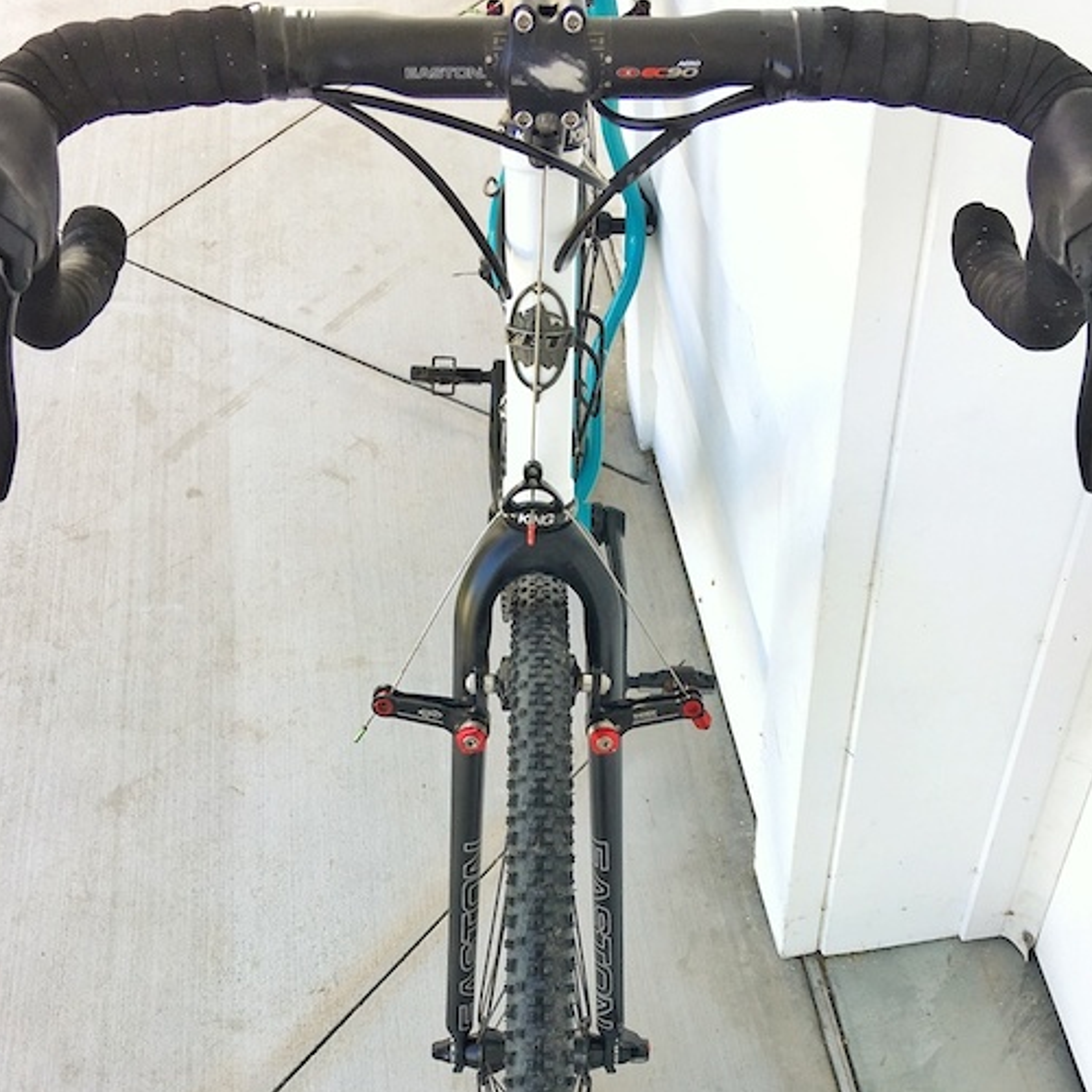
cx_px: 539
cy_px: 799
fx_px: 1463
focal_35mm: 41
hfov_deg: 40.9
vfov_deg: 40.0
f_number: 2.2
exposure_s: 1/177
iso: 25
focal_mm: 4.15
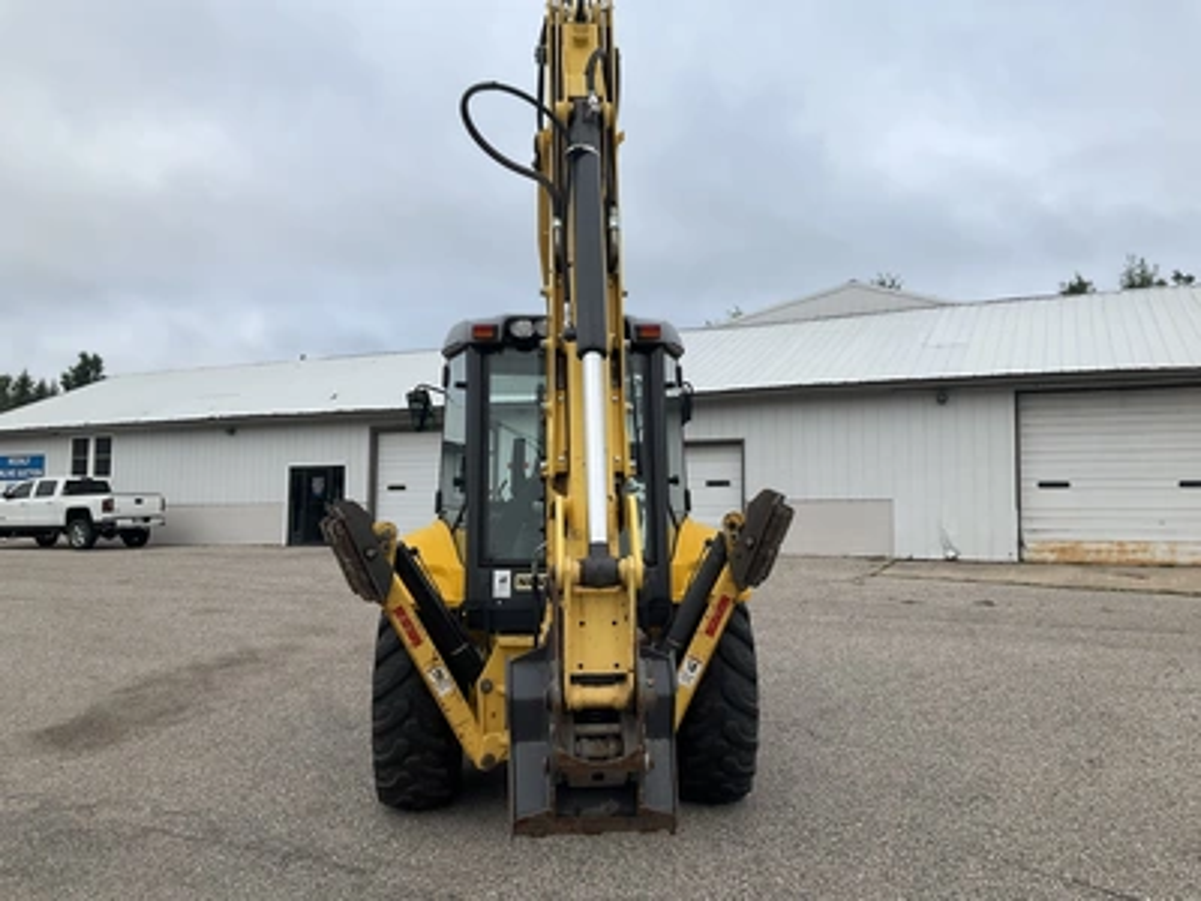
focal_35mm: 29
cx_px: 600
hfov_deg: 61.7
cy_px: 450
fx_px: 1006
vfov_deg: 48.2
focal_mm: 3
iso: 25
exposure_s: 1/929
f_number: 1.8
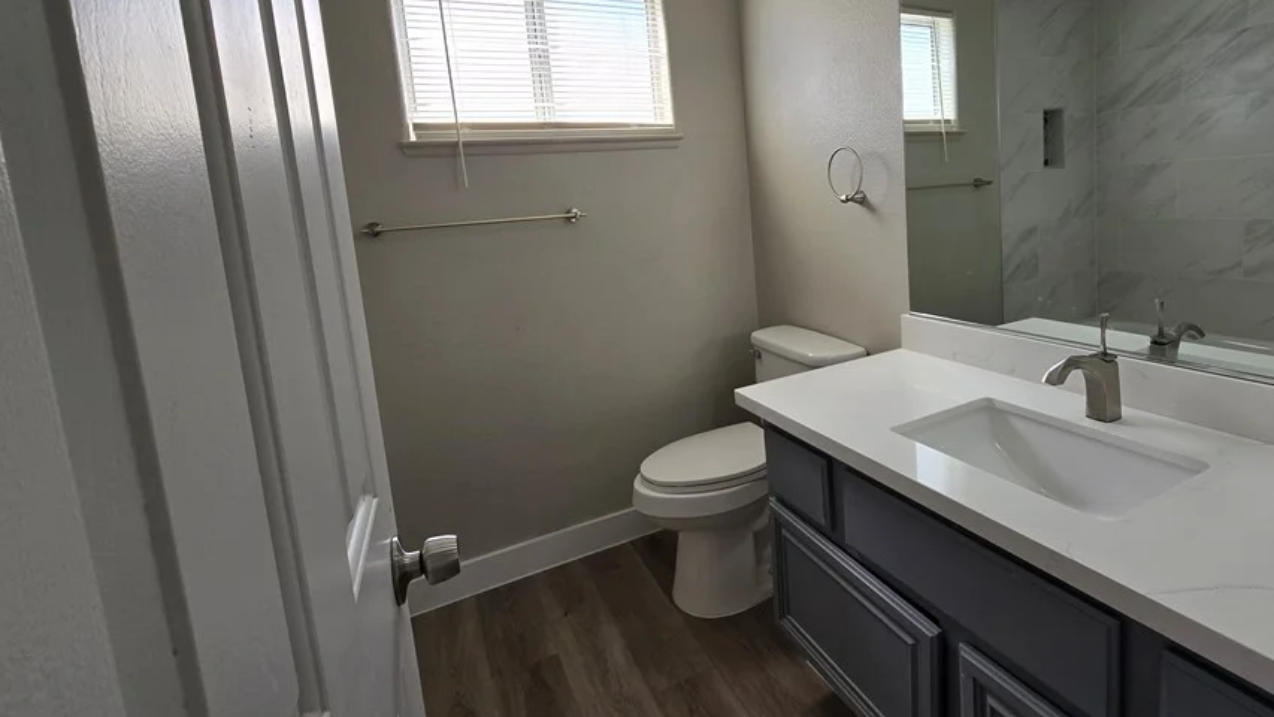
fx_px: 574
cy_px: 276
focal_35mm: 17
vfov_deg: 63.2
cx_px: 742
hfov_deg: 95.1
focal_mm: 2.2
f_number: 2.2
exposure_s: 1/196
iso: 50
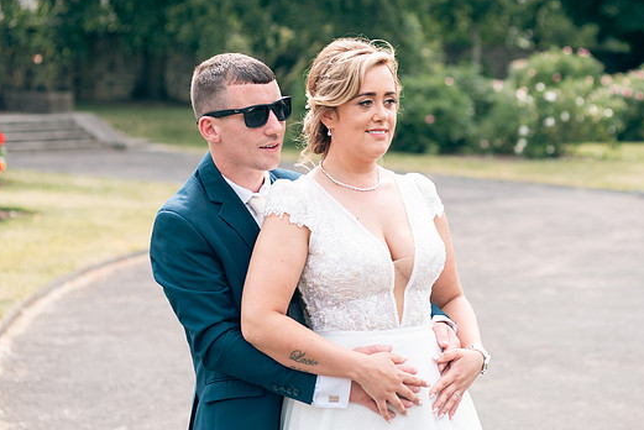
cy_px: 214
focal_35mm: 89
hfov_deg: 22.9
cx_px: 347
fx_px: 1593
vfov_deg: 15.4
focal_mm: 80
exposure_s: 1/250
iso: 80
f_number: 3.5
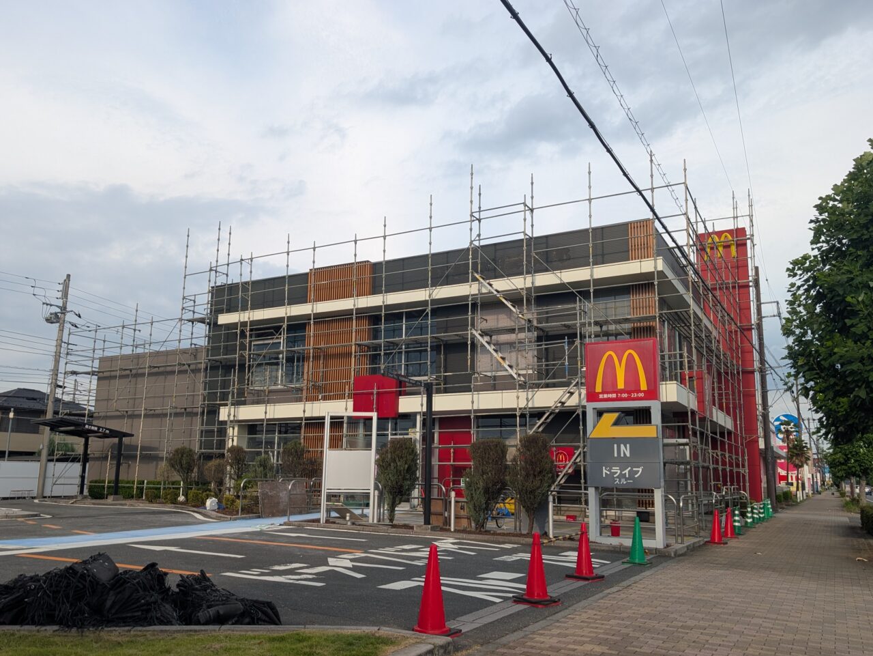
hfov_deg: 71.6
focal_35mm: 24
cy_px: 328
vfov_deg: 56.8
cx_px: 436
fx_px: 605
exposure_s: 1/437
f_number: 1.68
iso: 22
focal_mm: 6.9
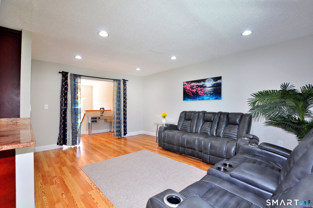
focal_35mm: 15
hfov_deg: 100.5
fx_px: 130
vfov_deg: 77.2
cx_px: 156
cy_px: 104
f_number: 4.5
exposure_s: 1/60
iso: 640
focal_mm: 10
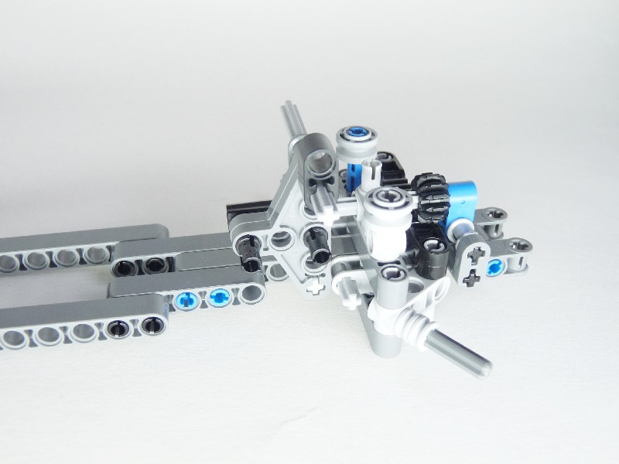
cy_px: 232
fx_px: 626
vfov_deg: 40.7
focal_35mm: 35
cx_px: 310
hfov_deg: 52.6
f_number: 3
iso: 160
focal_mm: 6.2
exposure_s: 1/30
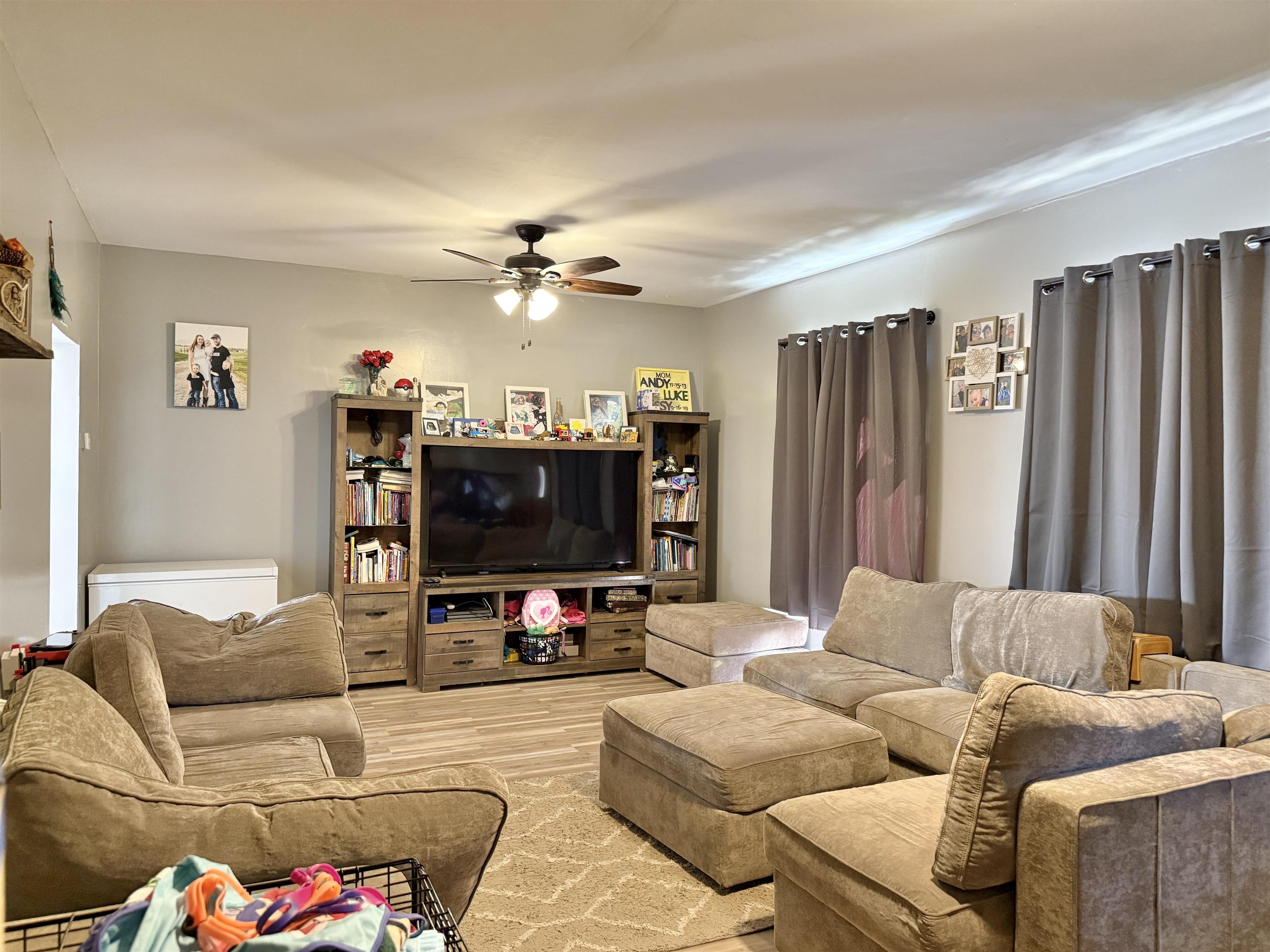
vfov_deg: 56.8
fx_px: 881
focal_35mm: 24
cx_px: 635
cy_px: 476
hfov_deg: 71.6
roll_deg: -1.5
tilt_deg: -0.7
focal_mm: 6.76
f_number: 1.78
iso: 640
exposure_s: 1/60
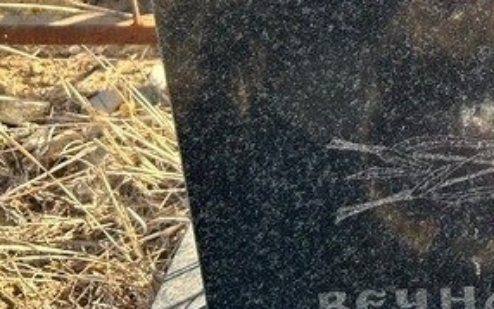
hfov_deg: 24.3
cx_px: 596
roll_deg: +2.6
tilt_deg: -20.6
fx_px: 1037
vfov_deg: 15.3
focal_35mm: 77
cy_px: -192
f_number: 1.5
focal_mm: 5.7
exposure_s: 1/628
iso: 50
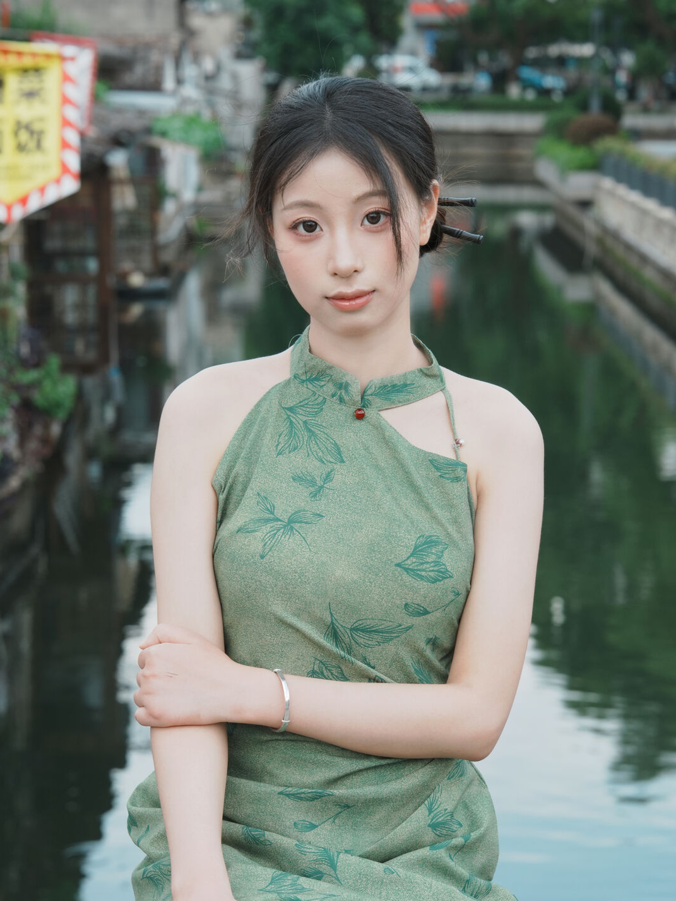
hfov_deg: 14.4
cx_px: 320
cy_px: 534
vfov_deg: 19.1
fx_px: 2682
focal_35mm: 103
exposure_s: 1/125
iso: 400
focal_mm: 85
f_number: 8
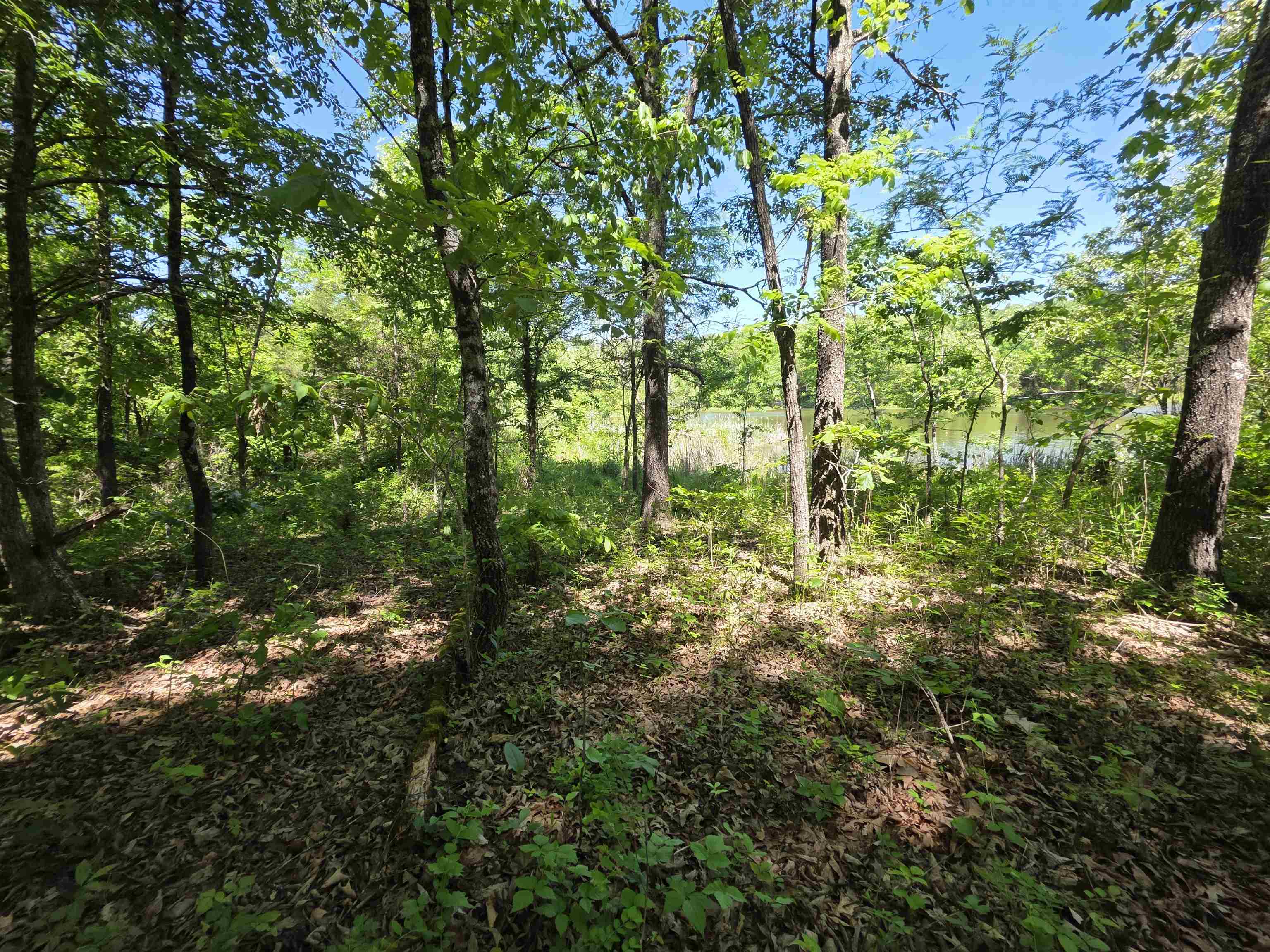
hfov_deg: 106.2
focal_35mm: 13
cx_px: 635
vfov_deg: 89.9
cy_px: 476
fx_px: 477
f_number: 1.9
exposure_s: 1/365
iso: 40
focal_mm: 2.2
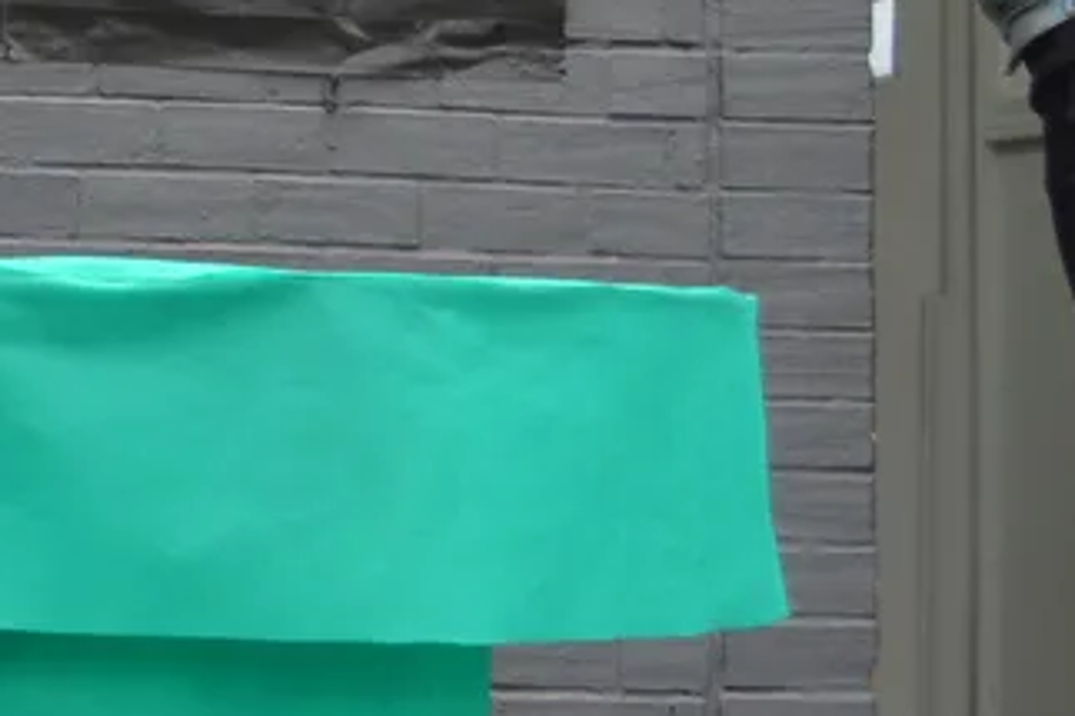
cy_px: -113
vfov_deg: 9.3
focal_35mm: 145
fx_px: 4327
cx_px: -1258
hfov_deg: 12.1
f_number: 4
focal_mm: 22
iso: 400
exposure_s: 1/60
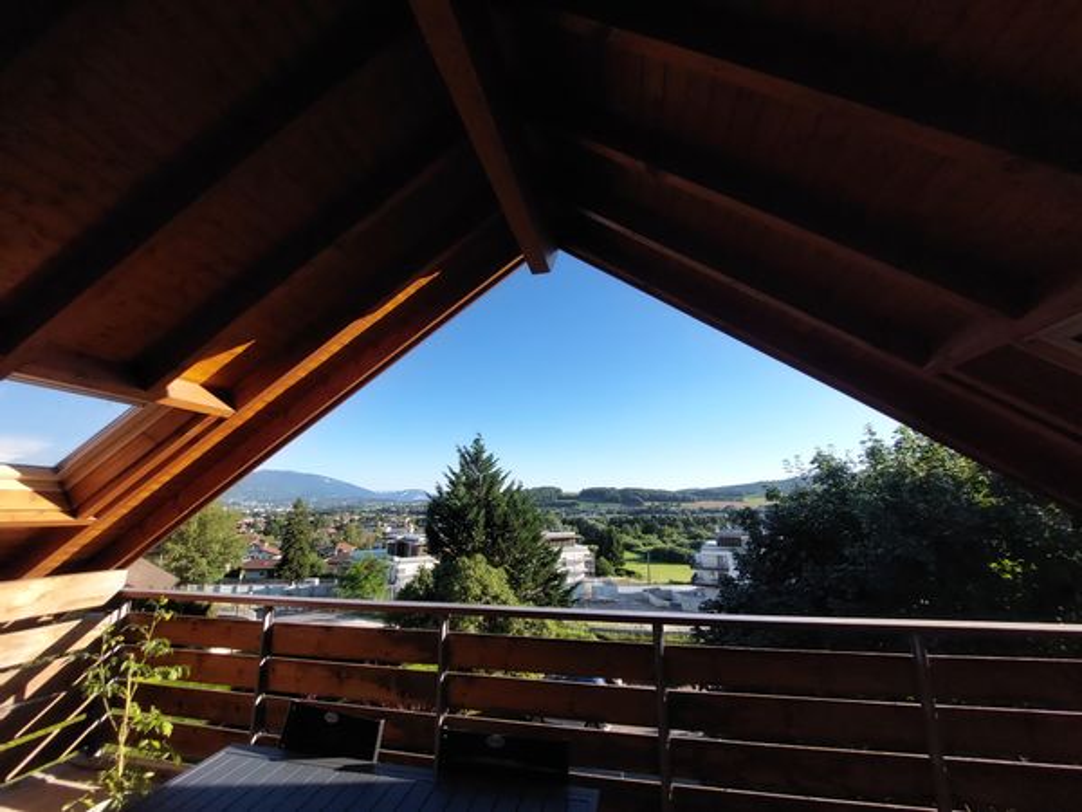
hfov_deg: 106.2
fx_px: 406
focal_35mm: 13
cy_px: 406
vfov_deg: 89.9
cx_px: 541
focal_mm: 1.74
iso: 50
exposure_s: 1/782
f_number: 2.2
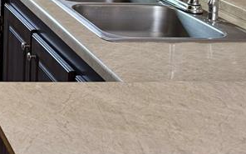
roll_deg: -0.4
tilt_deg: -6.8
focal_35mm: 88
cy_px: -87
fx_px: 590
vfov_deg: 13.8
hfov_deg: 19.6
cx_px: -150
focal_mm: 6.76
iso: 250
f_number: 1.78
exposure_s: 1/120
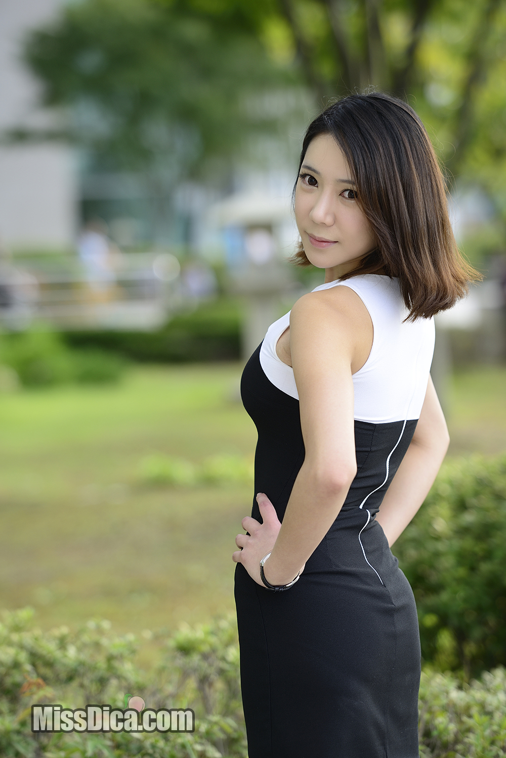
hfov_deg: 9.8
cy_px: 379
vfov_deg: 14.7
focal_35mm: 140
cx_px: 253
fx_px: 2951
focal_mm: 140
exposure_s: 1/160
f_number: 3.2
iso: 100
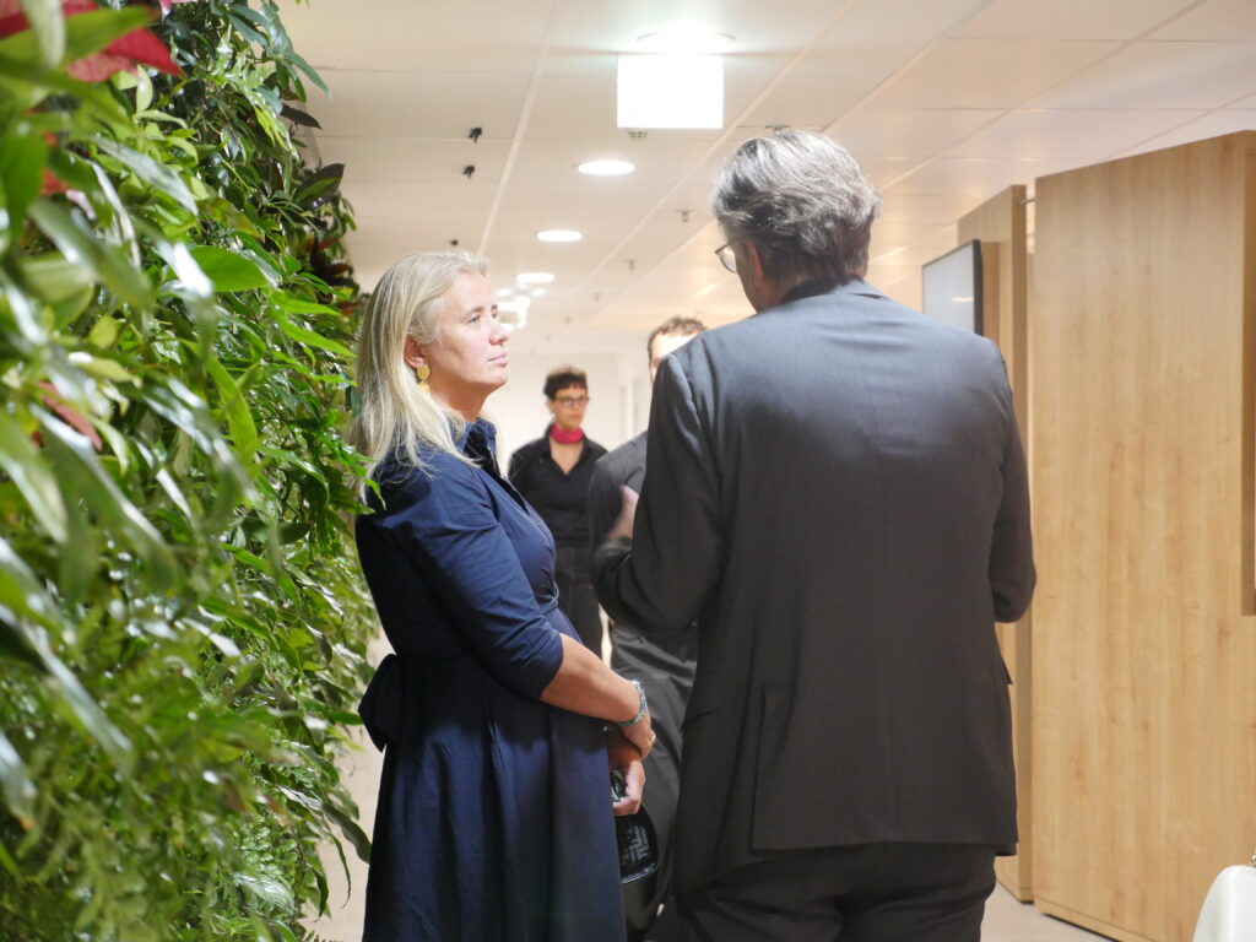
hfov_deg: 27.8
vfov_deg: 21.0
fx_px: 2540
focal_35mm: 70
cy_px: 471
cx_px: 628
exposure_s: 1/80
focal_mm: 35
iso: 2000
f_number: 2.8
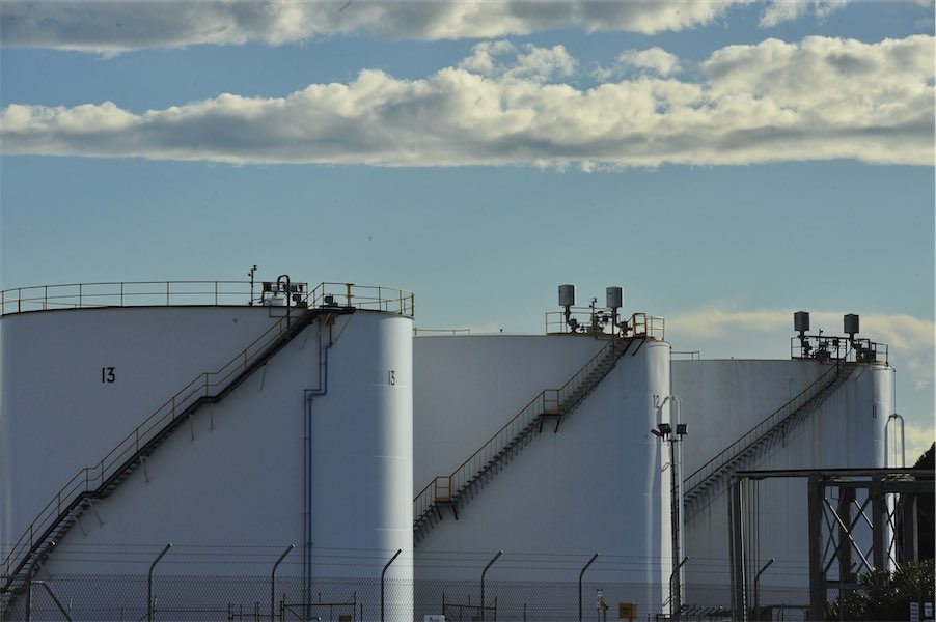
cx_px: 468
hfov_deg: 10.3
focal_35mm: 200
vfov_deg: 6.9
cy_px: 311
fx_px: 5196
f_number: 16
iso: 1000
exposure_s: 1/1250
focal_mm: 200
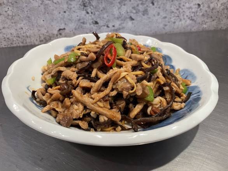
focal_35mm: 26
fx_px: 171
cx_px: 114
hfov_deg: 67.3
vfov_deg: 53.1
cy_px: 86
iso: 250
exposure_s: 1/60
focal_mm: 4.2
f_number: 1.6
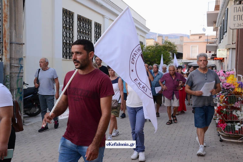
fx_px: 250
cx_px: 122
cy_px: 81
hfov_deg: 51.9
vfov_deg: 35.9
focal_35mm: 37
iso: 1600
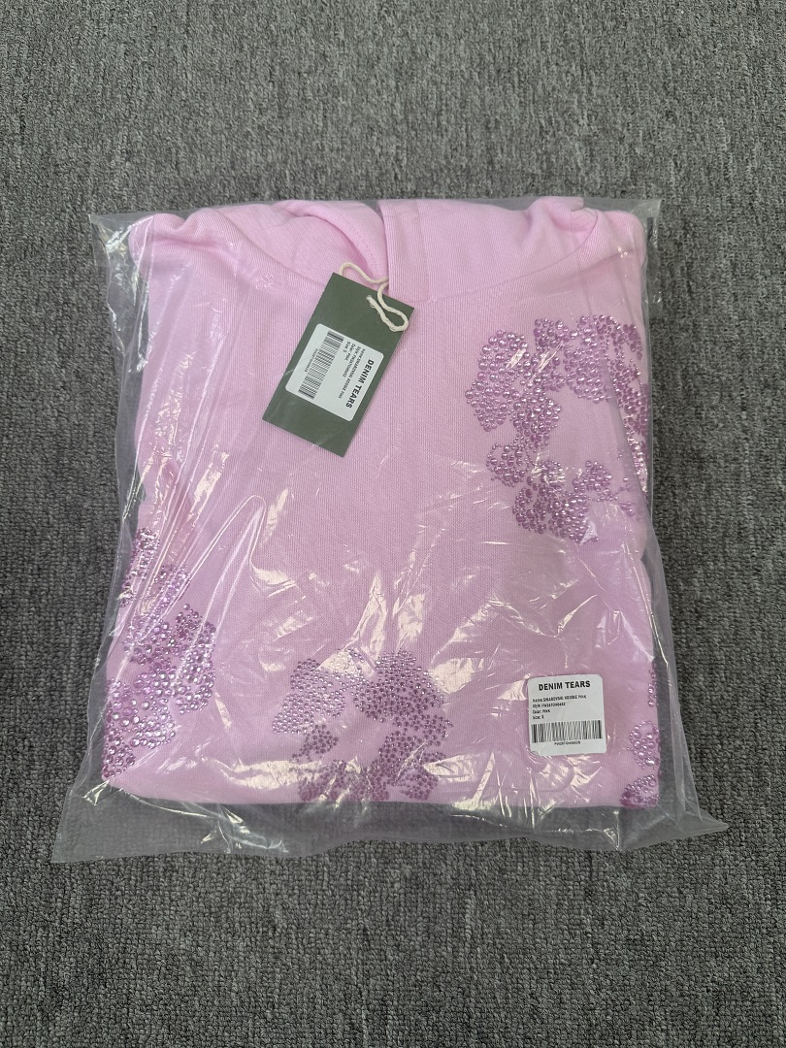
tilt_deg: -81.2
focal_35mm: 24
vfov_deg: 71.6
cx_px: 393
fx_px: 727
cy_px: 524
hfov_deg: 56.8
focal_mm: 6.76
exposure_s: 1/100
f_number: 1.78
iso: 80
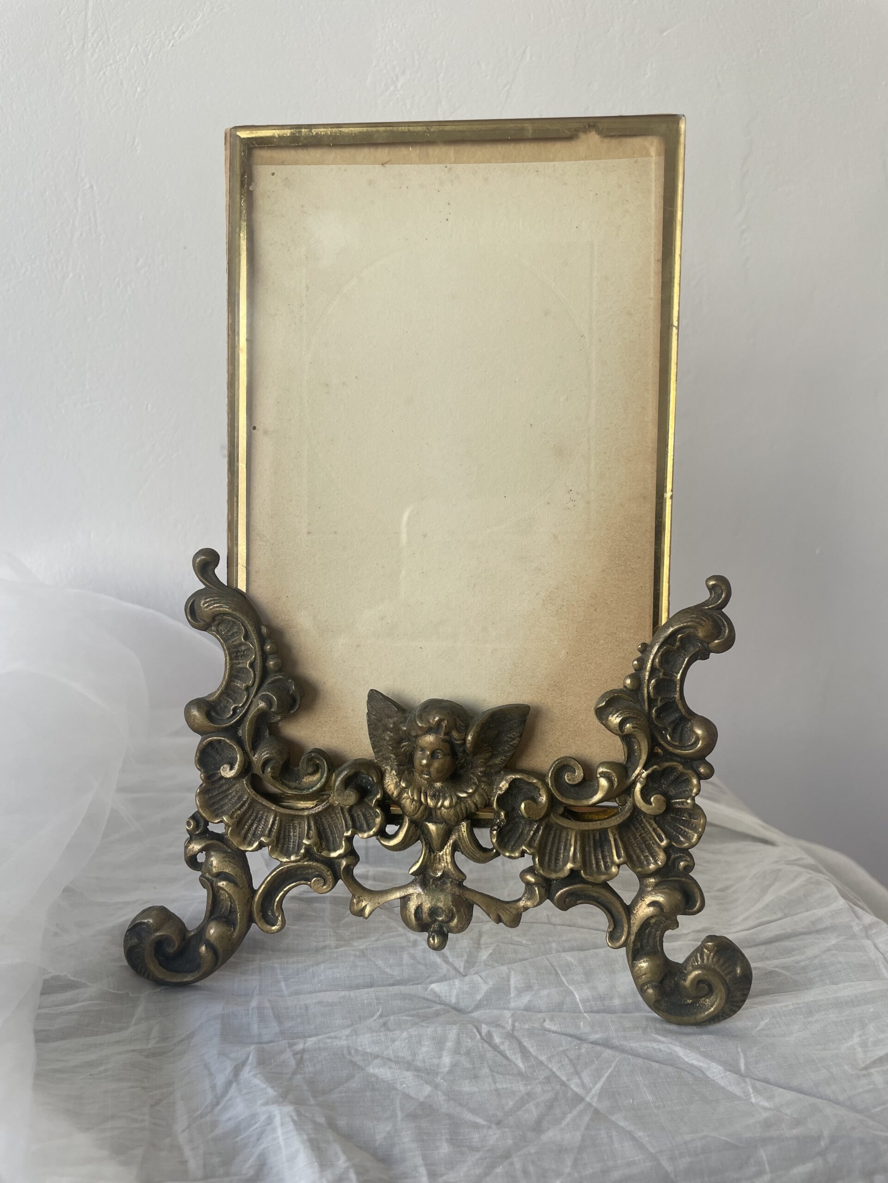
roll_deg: -2.6
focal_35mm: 26
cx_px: 444
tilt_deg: -11.0
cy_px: 592
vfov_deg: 67.3
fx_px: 889
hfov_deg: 53.1
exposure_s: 1/121
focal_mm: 4.2
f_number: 1.6
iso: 40
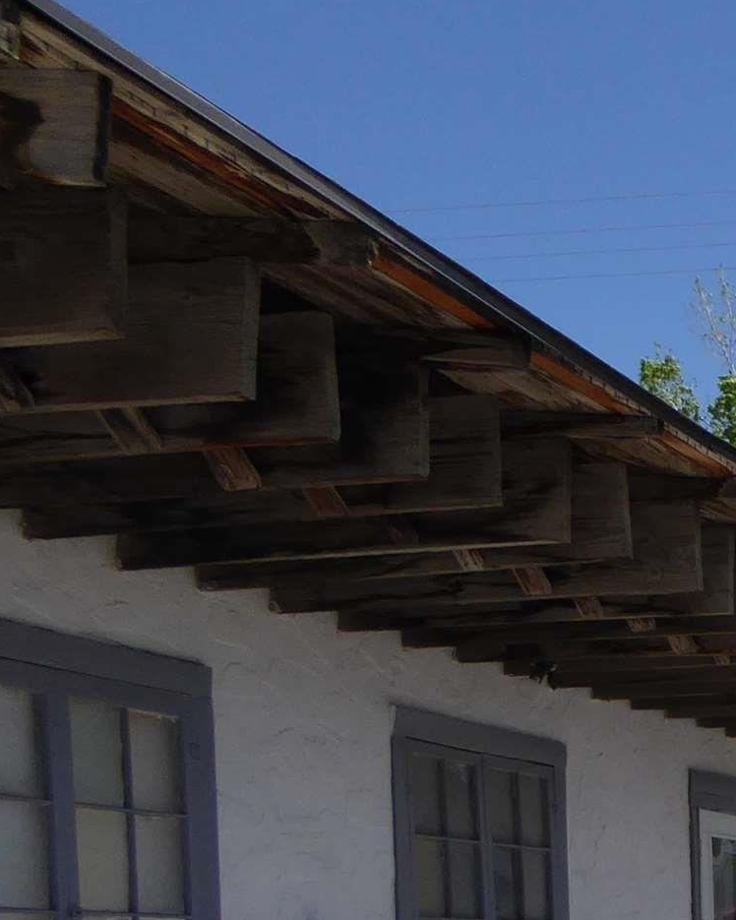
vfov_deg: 23.0
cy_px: 1066
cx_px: 1262
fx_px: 2097
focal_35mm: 77
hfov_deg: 17.0
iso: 100
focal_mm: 4.3
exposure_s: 1/1300
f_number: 3.3
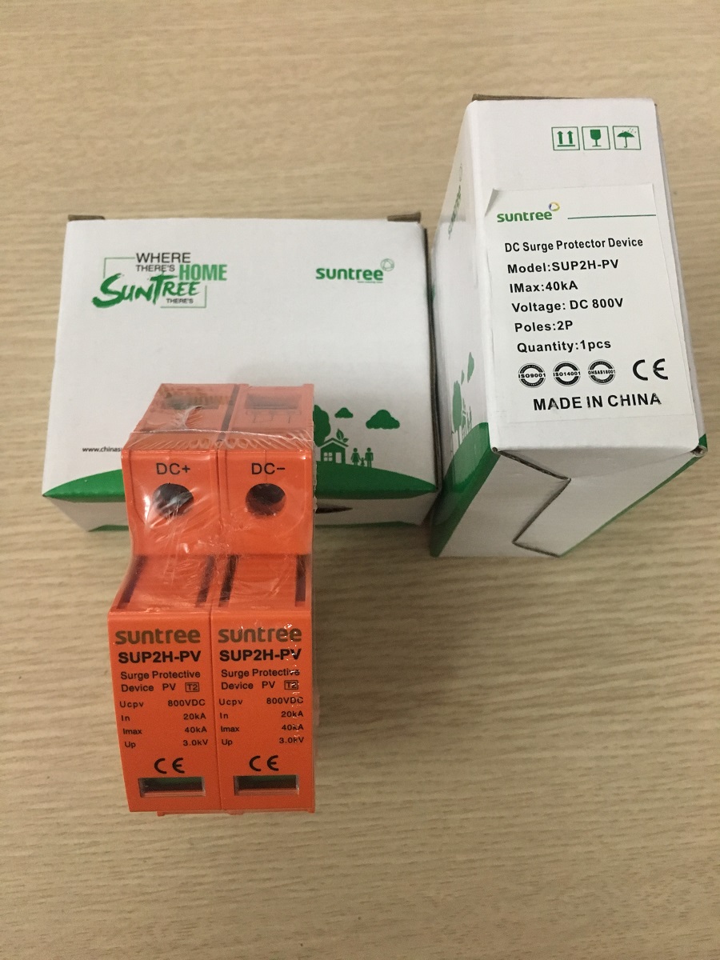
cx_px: 360
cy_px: 480
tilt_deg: -73.4
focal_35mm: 29
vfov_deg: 61.7
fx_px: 804
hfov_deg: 48.2
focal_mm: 4.15
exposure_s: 1/20
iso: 200
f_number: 2.2
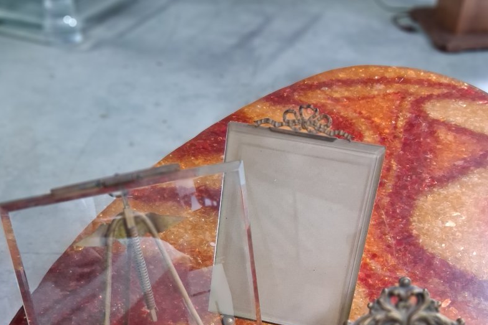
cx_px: 249
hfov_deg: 45.4
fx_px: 583
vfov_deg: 29.8
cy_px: 294
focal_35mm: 43
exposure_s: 1/25
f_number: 1.8
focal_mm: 4
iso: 640
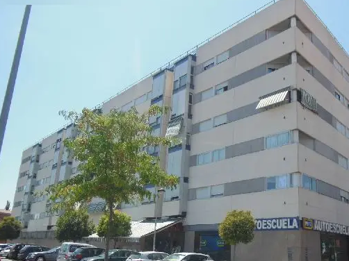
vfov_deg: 38.5
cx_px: 216
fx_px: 373
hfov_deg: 49.7
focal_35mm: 37
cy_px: 151
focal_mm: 5.2
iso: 125
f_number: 3.7
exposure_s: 1/800
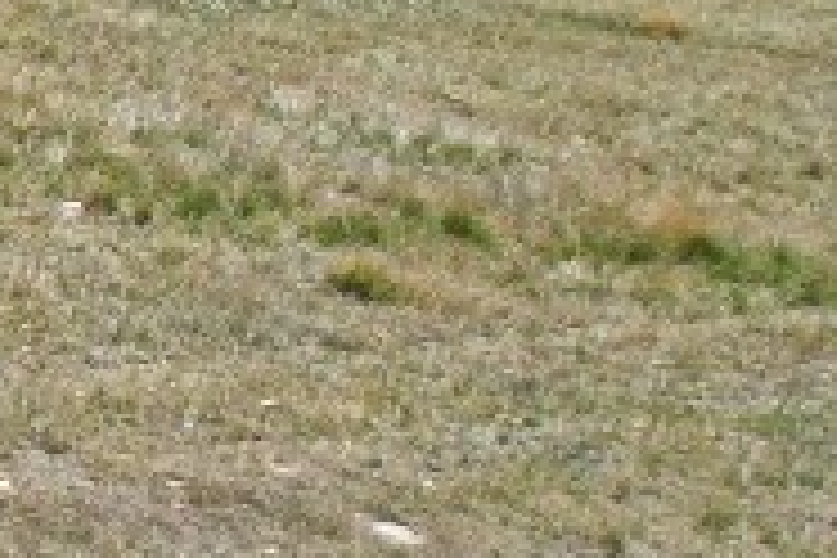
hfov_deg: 11.1
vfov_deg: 10.0
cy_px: 72
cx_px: -1480
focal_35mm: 136
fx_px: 3162
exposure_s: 1/2000
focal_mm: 8.38
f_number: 2.8
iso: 100
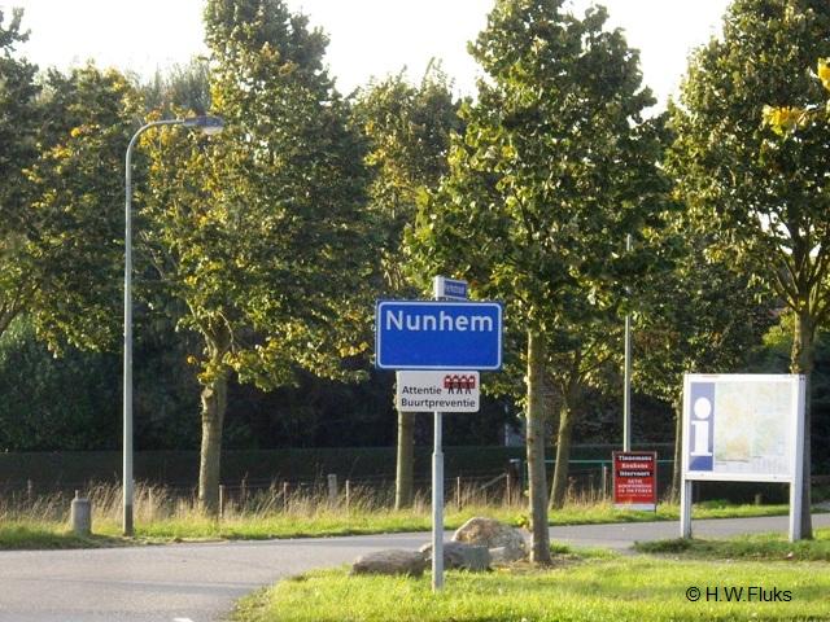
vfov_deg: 13.1
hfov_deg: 17.4
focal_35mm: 113
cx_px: 415
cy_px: 311
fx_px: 2709
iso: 200
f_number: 5.4
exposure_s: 1/200
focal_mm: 23.7
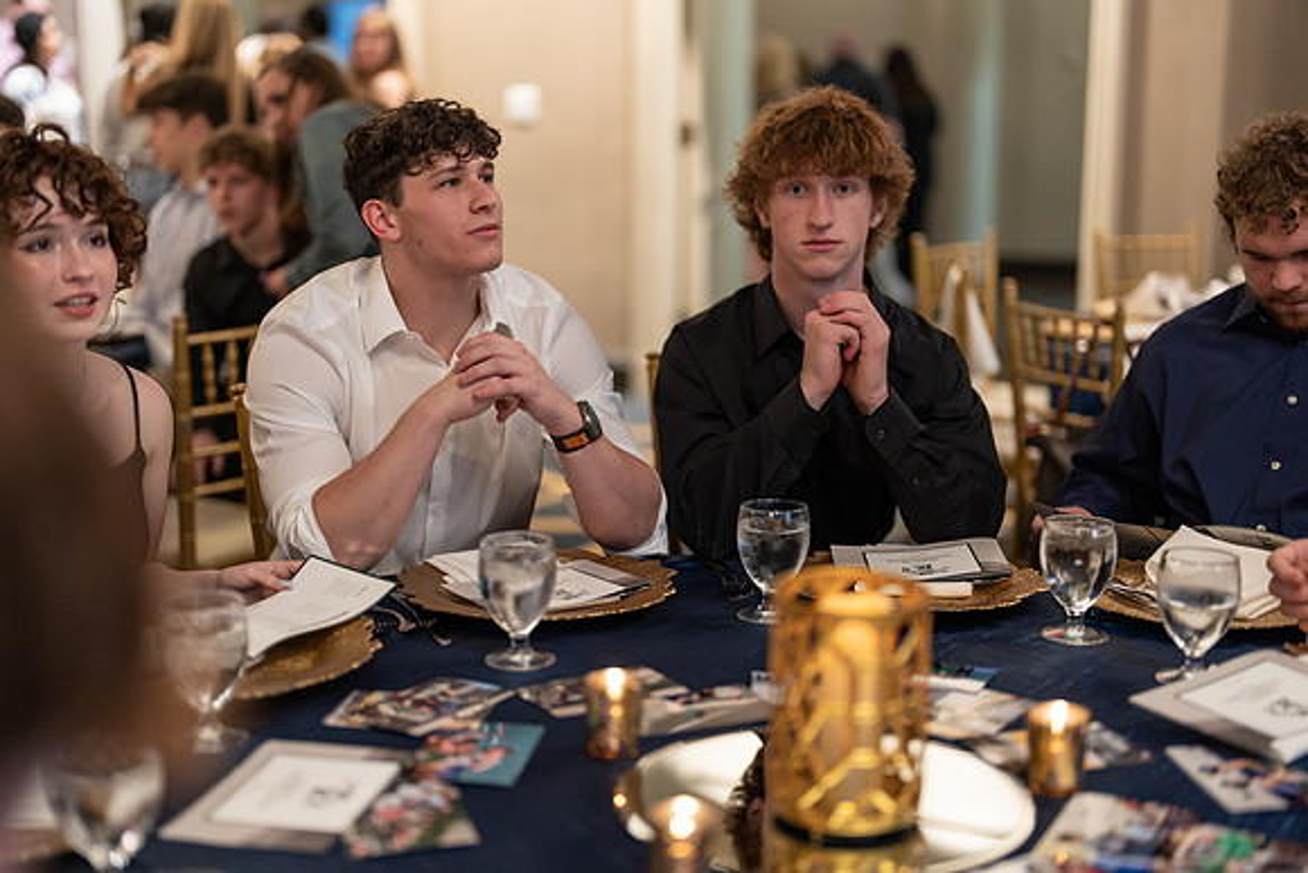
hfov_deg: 39.6
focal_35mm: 50
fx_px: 1817
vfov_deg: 27.0
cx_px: 654
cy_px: 436
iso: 1250
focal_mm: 50
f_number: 1.2
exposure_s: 1/320
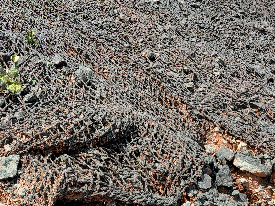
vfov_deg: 24.7
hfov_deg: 33.7
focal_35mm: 57
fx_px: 453
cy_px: 9
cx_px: 111
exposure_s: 1/1418
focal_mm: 4.69
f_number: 1.8
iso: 50
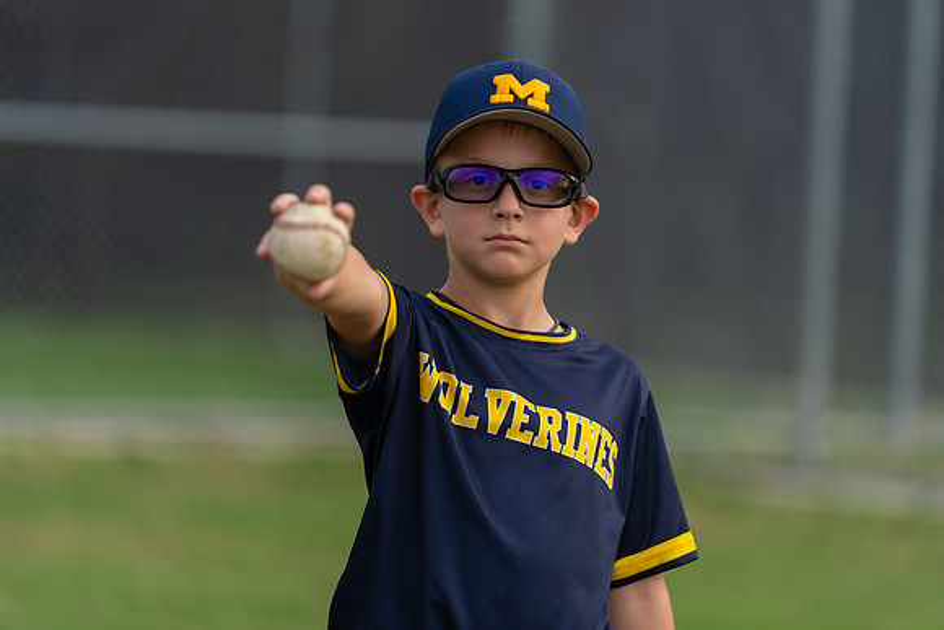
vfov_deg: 7.0
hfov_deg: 10.4
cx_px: 472
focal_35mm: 197
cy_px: 315
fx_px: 5167
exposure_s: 1/320
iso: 250
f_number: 2.8
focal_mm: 197
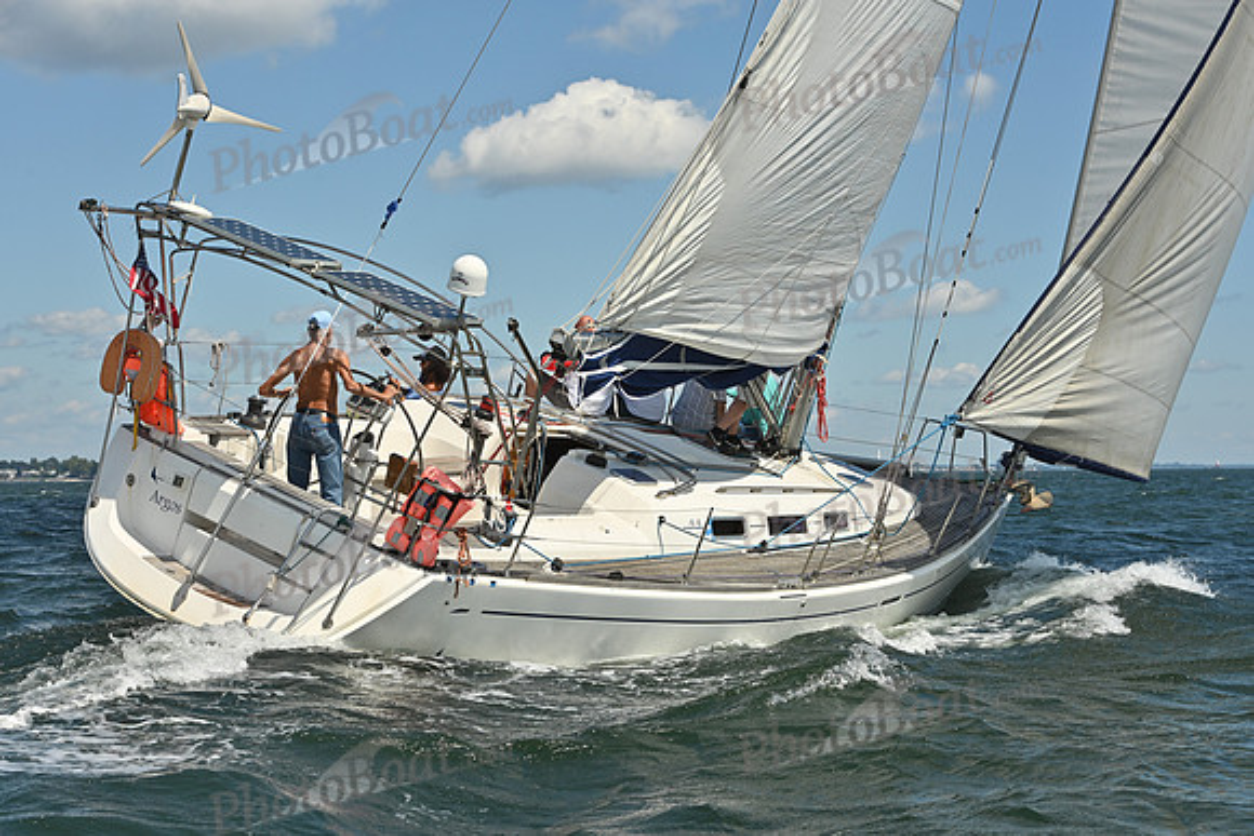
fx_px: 2439
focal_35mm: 70
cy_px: 418
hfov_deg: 28.8
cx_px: 627
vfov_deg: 19.5
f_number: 9
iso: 250
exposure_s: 1/1250
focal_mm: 70
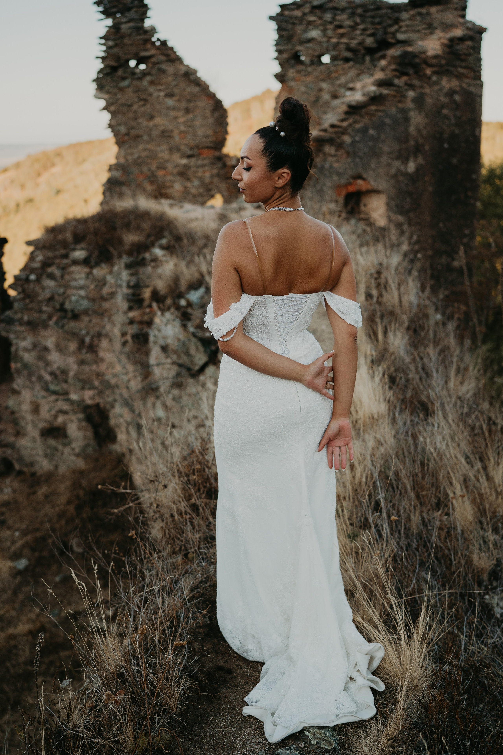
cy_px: 378
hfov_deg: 37.9
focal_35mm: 35
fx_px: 733
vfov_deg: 54.4
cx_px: 252
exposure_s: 1/2500
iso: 250
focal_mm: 35
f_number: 2.2
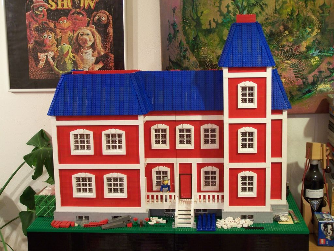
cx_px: 167
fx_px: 569
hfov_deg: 32.7
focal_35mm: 59
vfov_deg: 24.8
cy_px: 126
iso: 80
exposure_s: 1/2
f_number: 3.1
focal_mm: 9.8
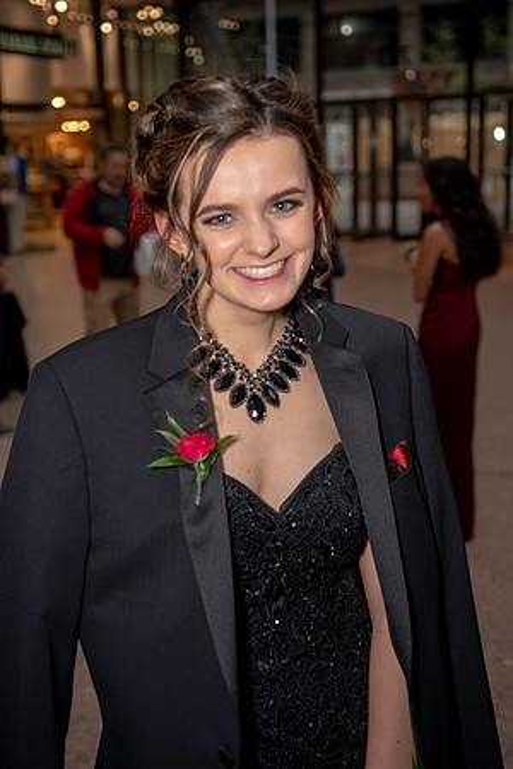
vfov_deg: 35.1
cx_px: 256
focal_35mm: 57
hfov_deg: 23.8
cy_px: 384
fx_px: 1218
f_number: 2.8
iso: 200
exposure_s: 1/125
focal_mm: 38
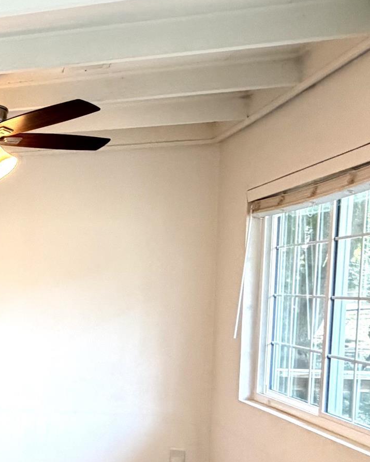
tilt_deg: -4.3
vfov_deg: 38.7
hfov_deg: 24.1
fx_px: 643
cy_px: 334
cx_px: -205
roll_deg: +1.1
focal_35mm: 47
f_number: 2.2
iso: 320
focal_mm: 2.22
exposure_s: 1/120
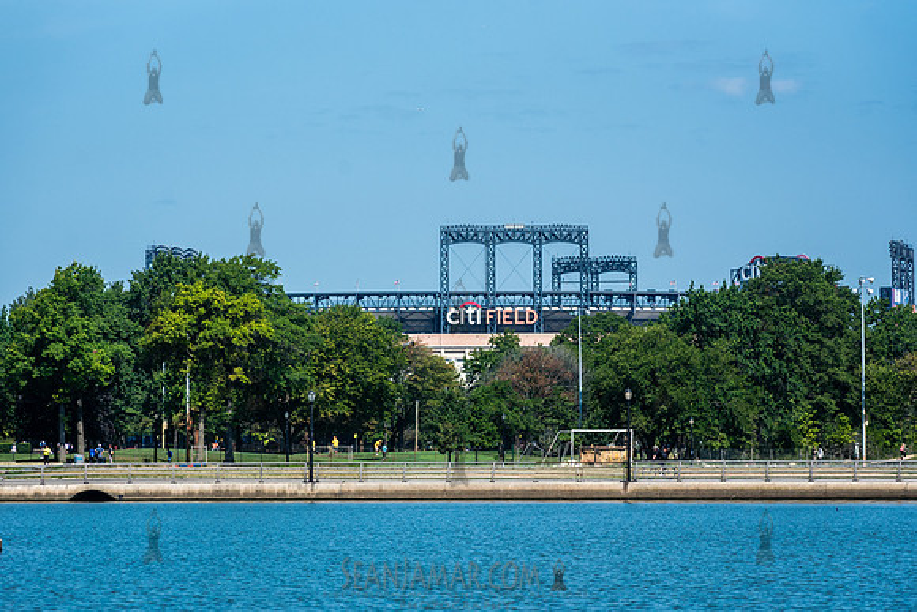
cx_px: 473
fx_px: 4070
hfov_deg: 12.9
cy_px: 337
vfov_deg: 8.6
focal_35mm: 160
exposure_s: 1/3200
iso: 500
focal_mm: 145
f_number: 5
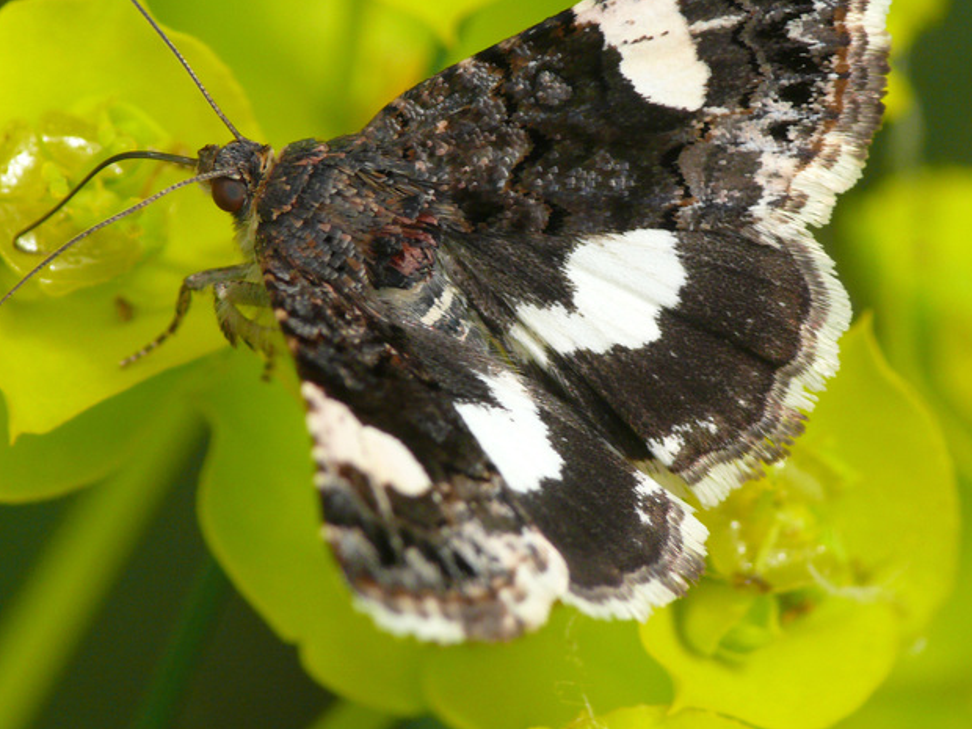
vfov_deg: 4.2
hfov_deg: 5.6
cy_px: 241
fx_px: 9884
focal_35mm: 352
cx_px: 535
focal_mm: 54.1
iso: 200
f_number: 6.3
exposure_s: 1/500
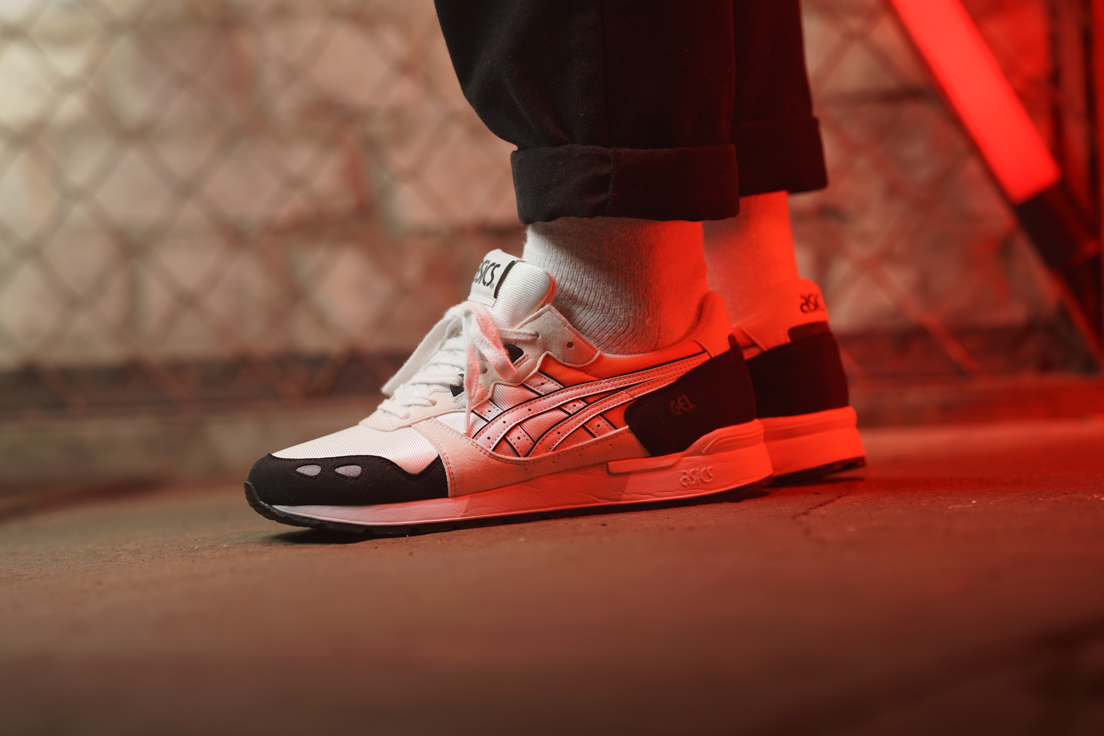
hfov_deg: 15.2
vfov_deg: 10.2
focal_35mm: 135
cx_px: 552
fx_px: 4140
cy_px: 368
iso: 400
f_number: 2.8
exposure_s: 1/125
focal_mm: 135
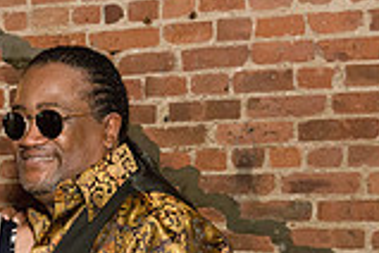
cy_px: 278
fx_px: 1116
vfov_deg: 12.7
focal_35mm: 106
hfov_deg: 18.4
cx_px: -64
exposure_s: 1/320
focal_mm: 29
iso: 3200
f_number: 4.5
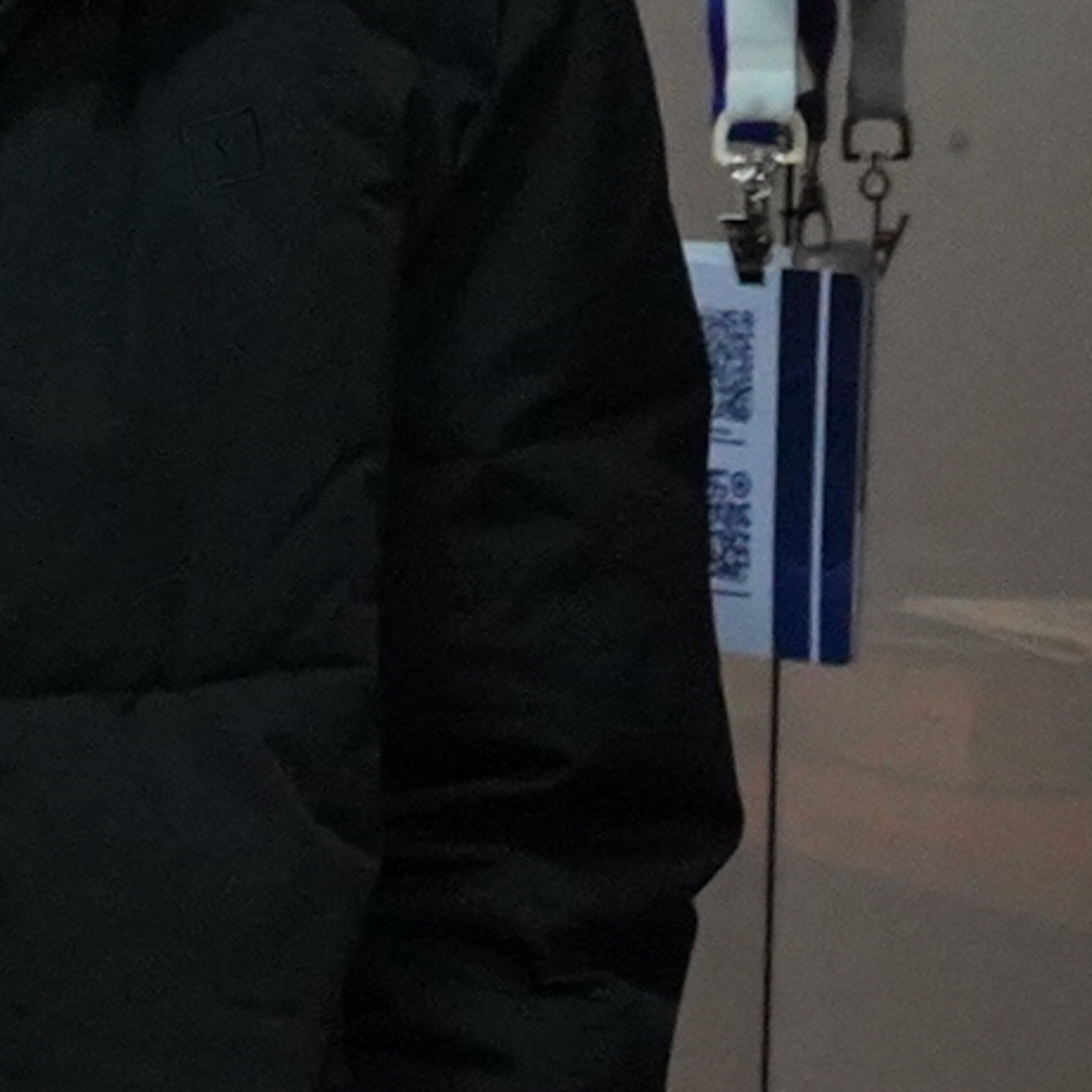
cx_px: -2951
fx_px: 8134
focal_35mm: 228
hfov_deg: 6.5
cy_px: 673
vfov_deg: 7.7
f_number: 4
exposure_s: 1/160
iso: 6400
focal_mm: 31.4
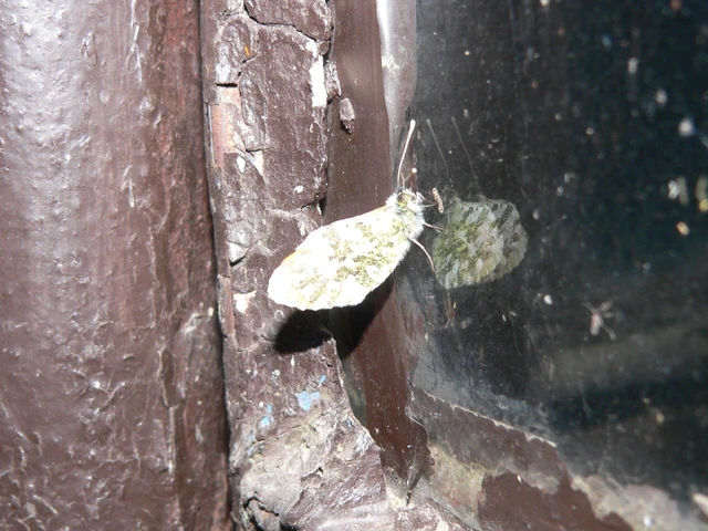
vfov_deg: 19.6
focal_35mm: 75
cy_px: 266
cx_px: 354
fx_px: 1534
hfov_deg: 26.0
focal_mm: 12.5
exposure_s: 1/60
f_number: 4
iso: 100
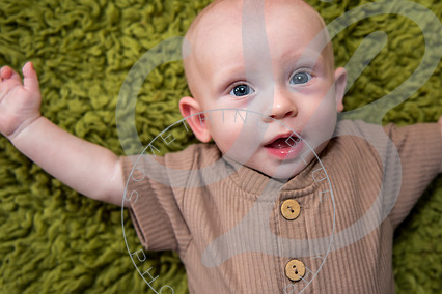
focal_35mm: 50
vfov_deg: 27.0
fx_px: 614
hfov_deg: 39.3
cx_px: 280
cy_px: 128
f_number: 2.8
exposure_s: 1/125
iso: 200
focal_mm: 32
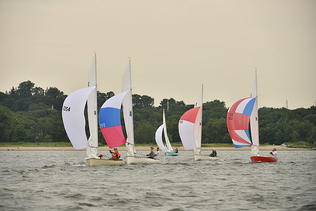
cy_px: 106
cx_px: 158
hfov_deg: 9.4
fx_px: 1931
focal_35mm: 220
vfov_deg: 6.2
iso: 320
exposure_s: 1/1250
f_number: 5
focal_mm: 220
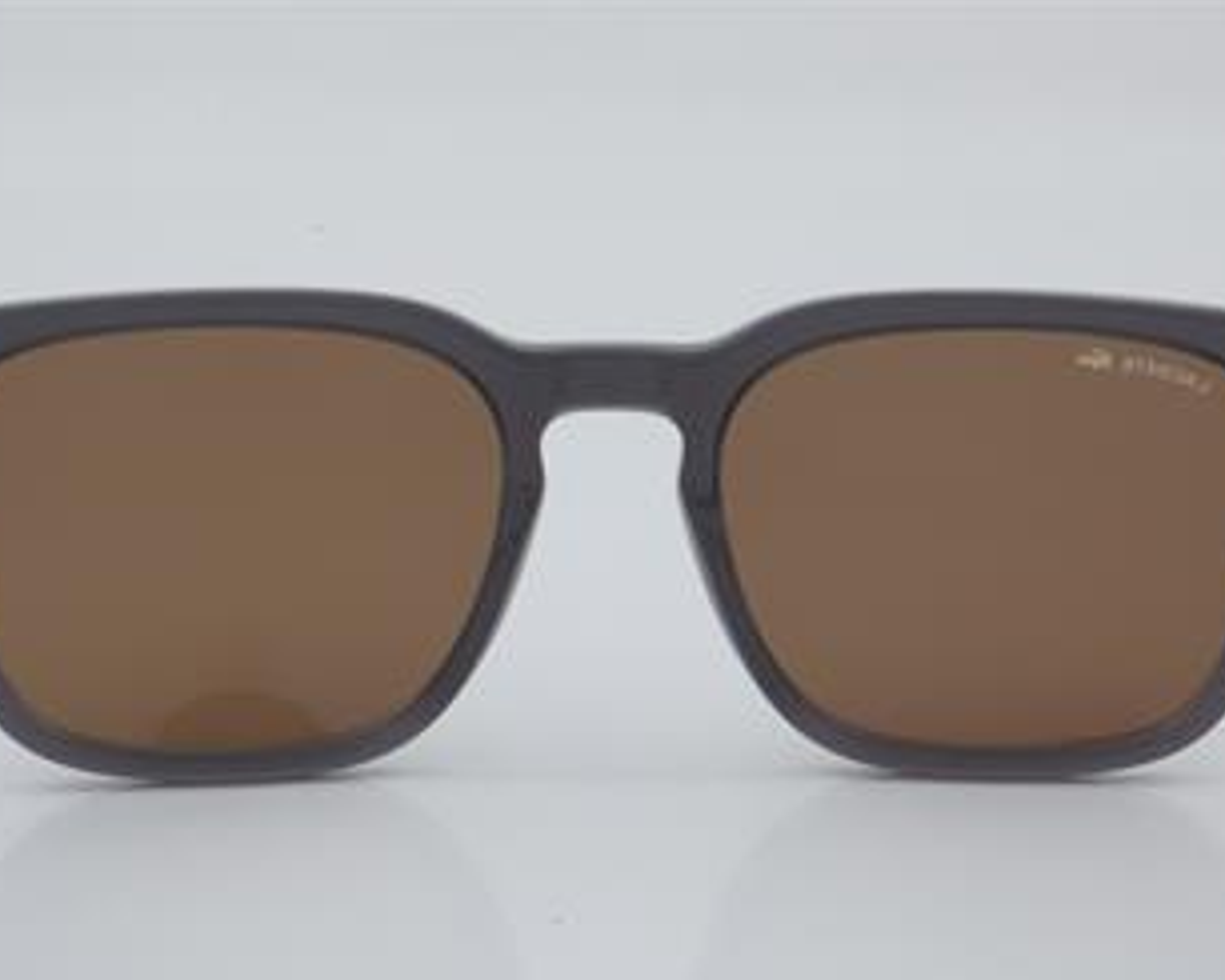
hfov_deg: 20.8
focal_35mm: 92
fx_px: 3337
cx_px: 612
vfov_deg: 16.7
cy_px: 528
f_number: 29
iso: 100
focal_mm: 50
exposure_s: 1/4
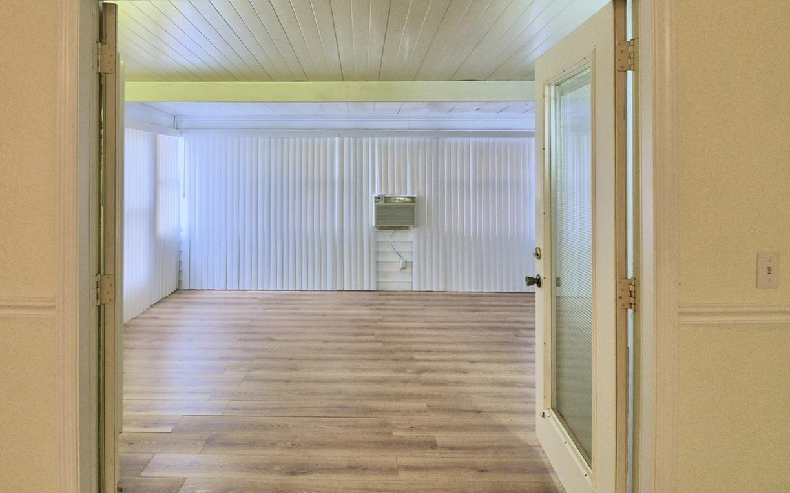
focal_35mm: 20
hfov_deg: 84.8
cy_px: 167
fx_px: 431
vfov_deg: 58.4
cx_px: 353
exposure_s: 1/40
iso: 400
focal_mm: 10
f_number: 4.5
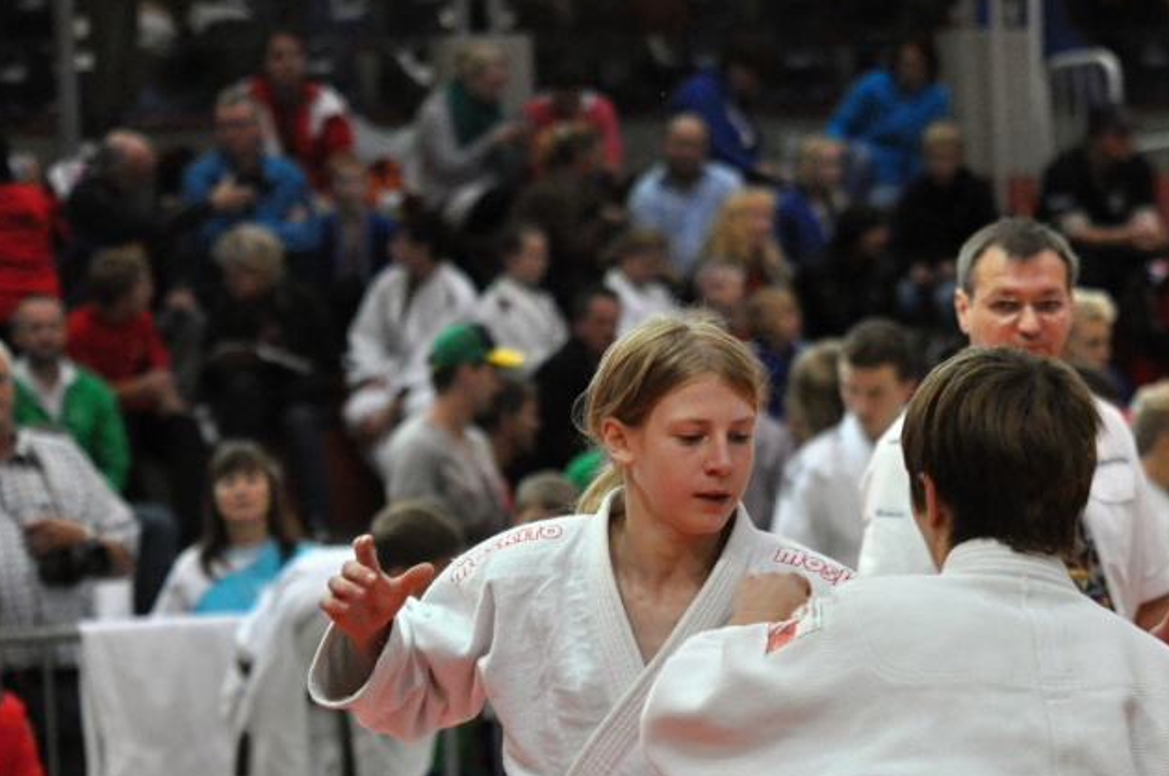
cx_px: 636
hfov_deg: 11.8
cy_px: 543
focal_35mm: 175
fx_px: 5674
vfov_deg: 7.8
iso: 2500
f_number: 2.8
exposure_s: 1/1000
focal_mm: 70
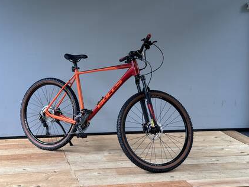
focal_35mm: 57
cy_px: 87
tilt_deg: -7.4
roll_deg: -1.2
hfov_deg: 33.7
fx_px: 410
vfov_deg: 25.7
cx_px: 104
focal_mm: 6.86
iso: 50
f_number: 1.78
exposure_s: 1/100
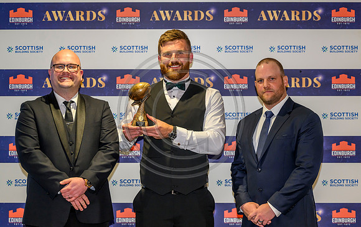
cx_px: 183
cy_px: 105
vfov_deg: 14.4
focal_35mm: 91
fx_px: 899
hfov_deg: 22.7
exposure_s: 1/160
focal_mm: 86
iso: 1600
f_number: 3.2
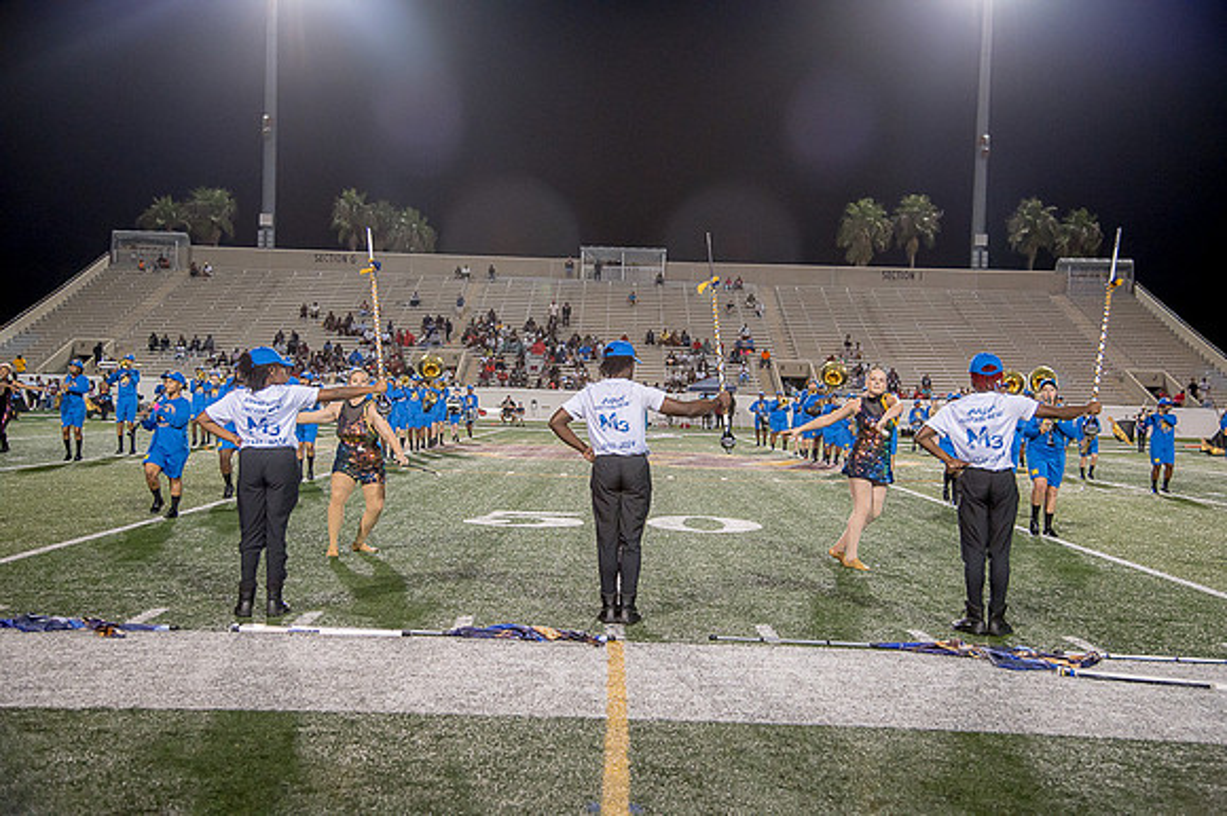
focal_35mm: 40
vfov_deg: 33.4
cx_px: 614
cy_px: 408
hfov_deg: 48.5
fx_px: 1363
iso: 2000
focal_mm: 40
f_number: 4
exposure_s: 1/200
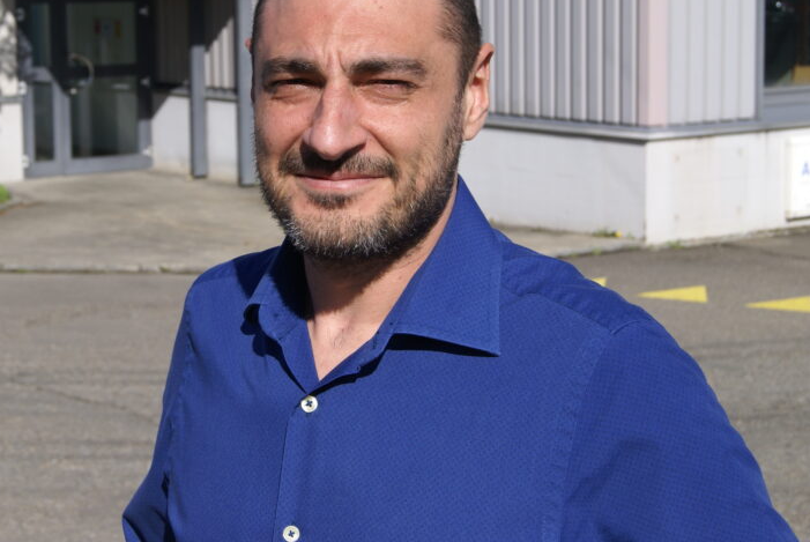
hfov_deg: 26.2
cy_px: 170
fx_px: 1728
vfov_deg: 17.8
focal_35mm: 77
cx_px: 277
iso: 100
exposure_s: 1/250
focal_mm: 35
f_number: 9
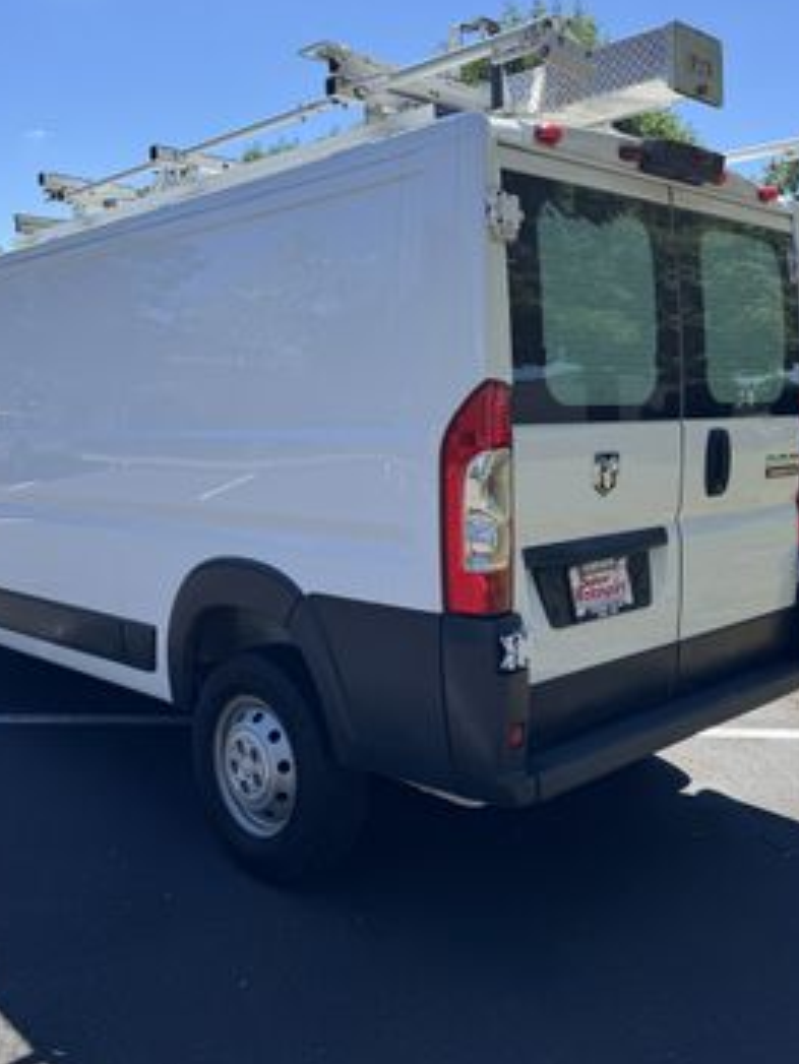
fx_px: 1015
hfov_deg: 42.9
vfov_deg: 55.1
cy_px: 454
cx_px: 363
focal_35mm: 33
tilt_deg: -5.2
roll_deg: +0.0
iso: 80
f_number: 1.78
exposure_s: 1/2959
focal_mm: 6.76
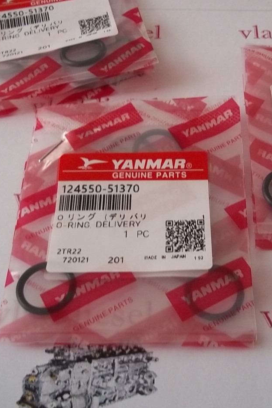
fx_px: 578
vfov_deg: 38.9
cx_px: 168
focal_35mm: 51
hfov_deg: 26.4
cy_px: 207
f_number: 3.1
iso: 160
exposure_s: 1/60
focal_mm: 6.5
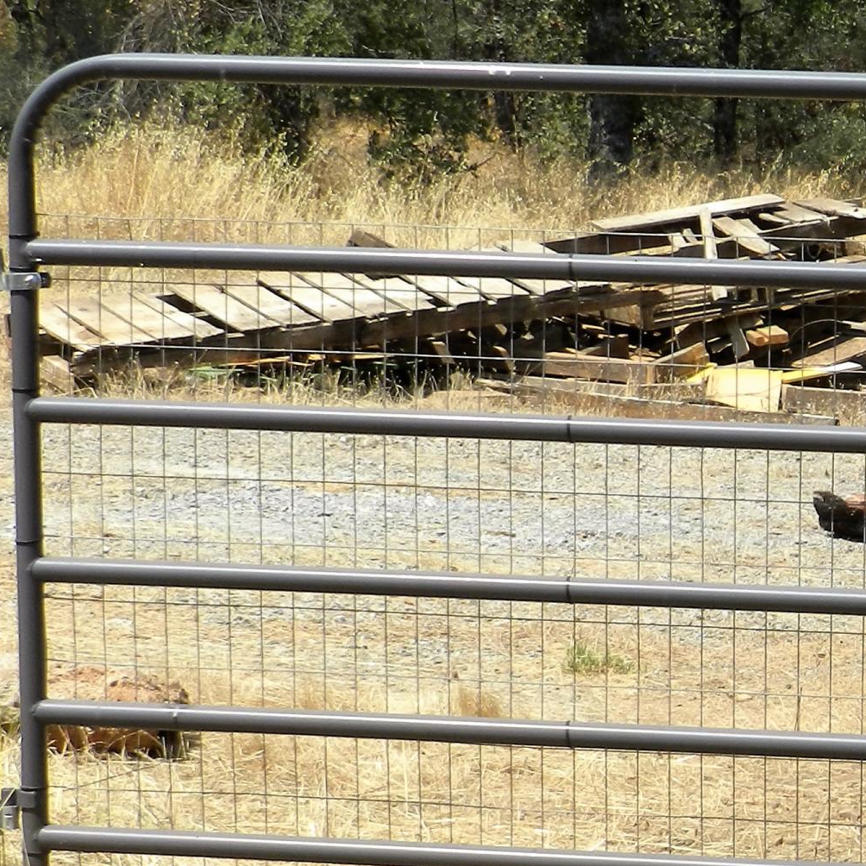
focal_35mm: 140
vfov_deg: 12.4
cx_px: 1160
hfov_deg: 12.1
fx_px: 3963
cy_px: 639
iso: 160
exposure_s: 1/800
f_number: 4.4
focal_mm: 9.4
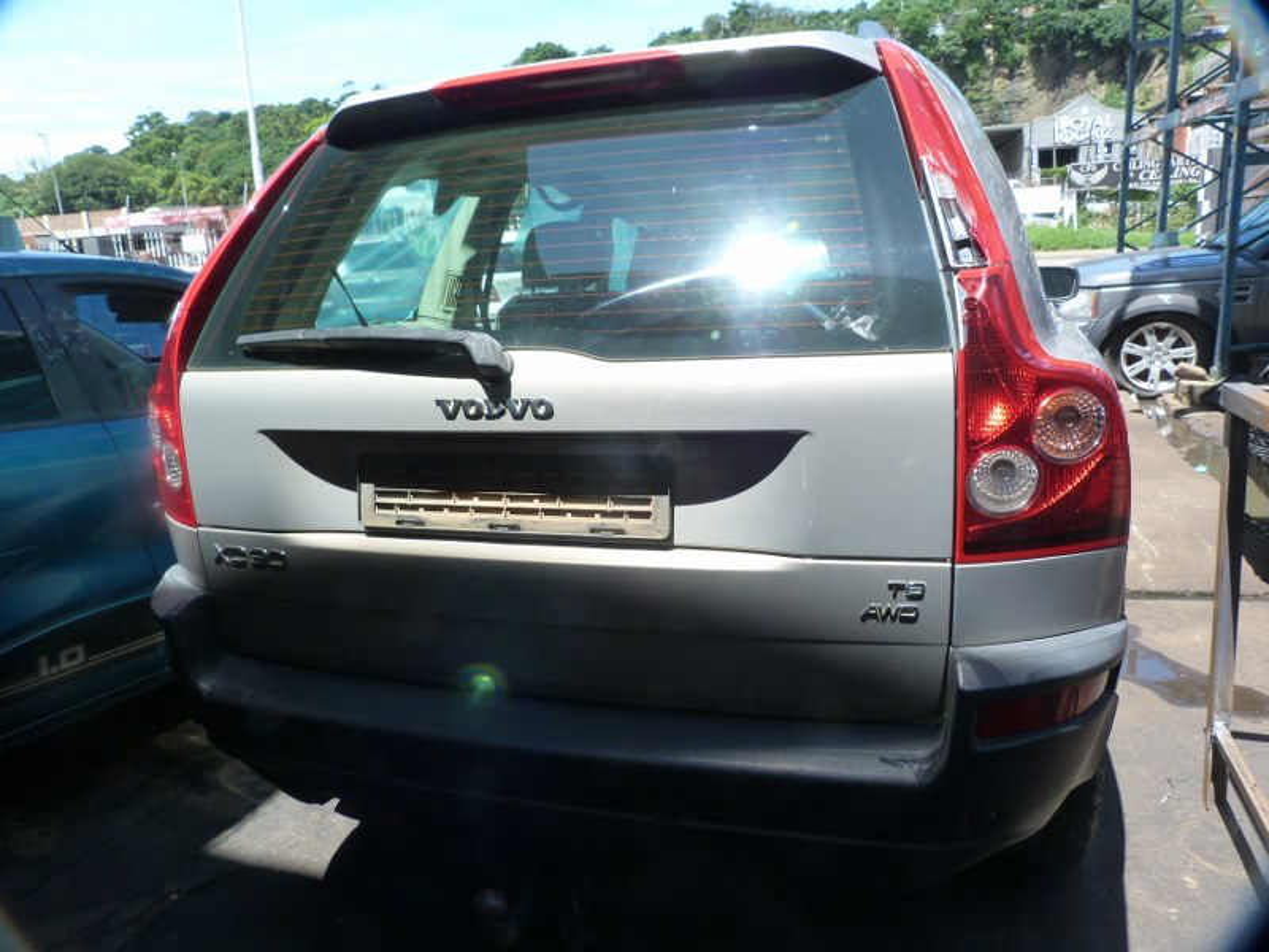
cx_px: 634
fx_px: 916
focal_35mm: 25
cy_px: 476
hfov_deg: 69.4
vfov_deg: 54.9
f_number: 4
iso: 125
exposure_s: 1/200
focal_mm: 4.5
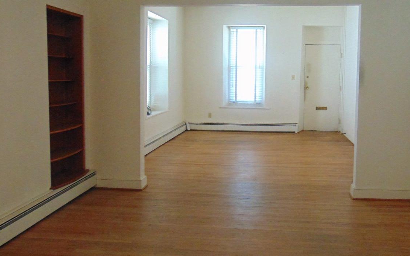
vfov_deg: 37.1
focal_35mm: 34
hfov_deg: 56.4
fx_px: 380
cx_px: 238
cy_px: 103
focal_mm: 4.5
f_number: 3
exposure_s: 1/30
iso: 400
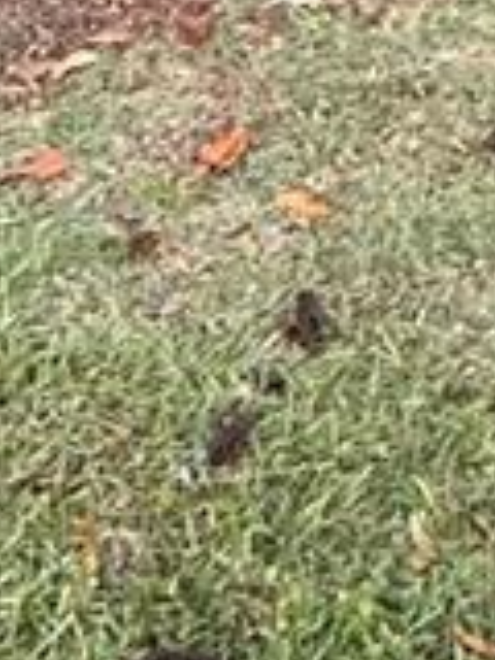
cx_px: 268
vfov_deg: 15.6
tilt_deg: -2.8
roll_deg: +1.7
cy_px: -578
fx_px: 2002
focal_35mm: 105
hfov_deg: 14.1
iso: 160
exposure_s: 1/99
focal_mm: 2.22
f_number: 2.2
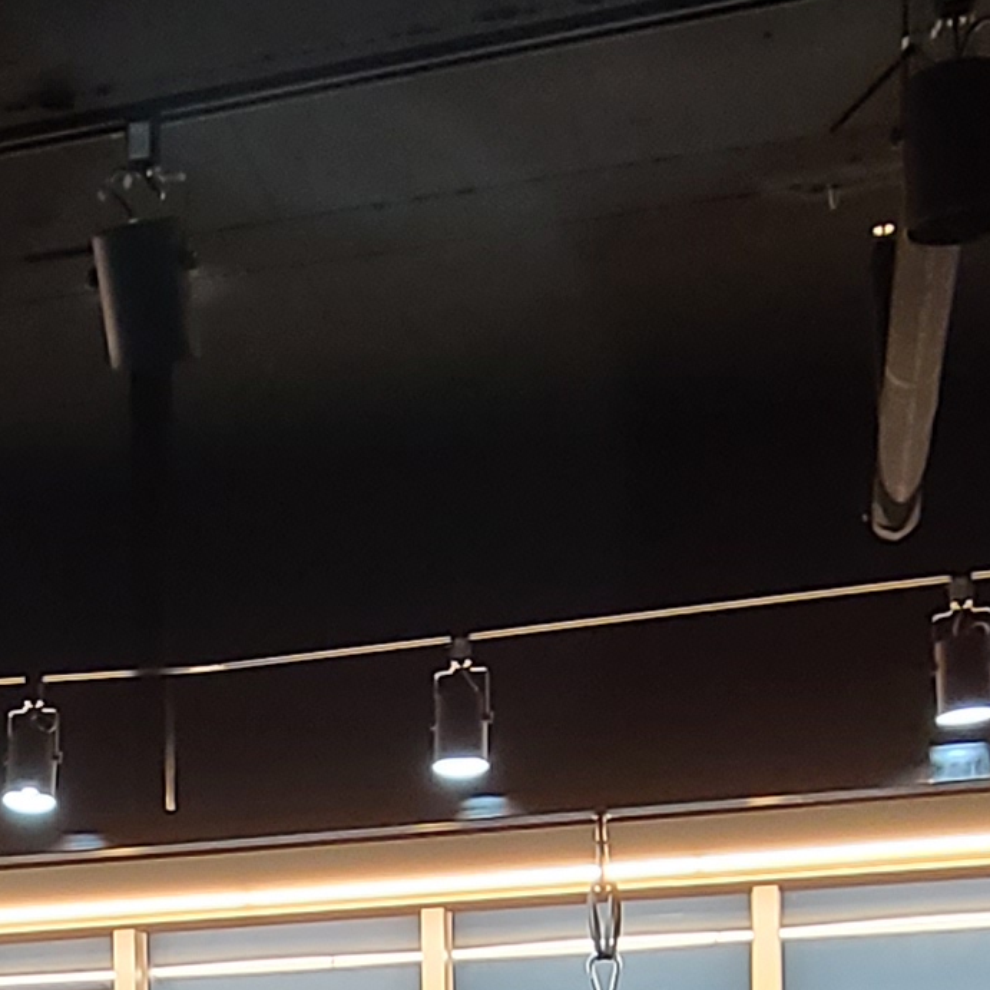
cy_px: 1397
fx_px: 2168
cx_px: 86
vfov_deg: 22.2
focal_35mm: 67
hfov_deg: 24.9
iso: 400
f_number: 2.2
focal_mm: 2.2
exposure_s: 1/59
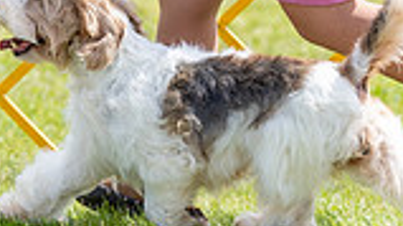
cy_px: -94
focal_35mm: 807
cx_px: 3
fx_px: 8613
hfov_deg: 2.7
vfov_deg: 1.5
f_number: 3.5
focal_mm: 162
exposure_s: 1/1000
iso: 100
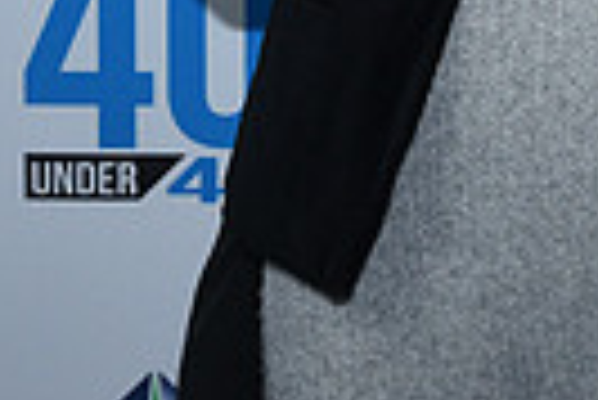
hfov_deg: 9.4
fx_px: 3625
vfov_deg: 6.1
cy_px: -407
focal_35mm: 218
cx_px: 567
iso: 1400
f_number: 7.1
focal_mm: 50
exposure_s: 1/200
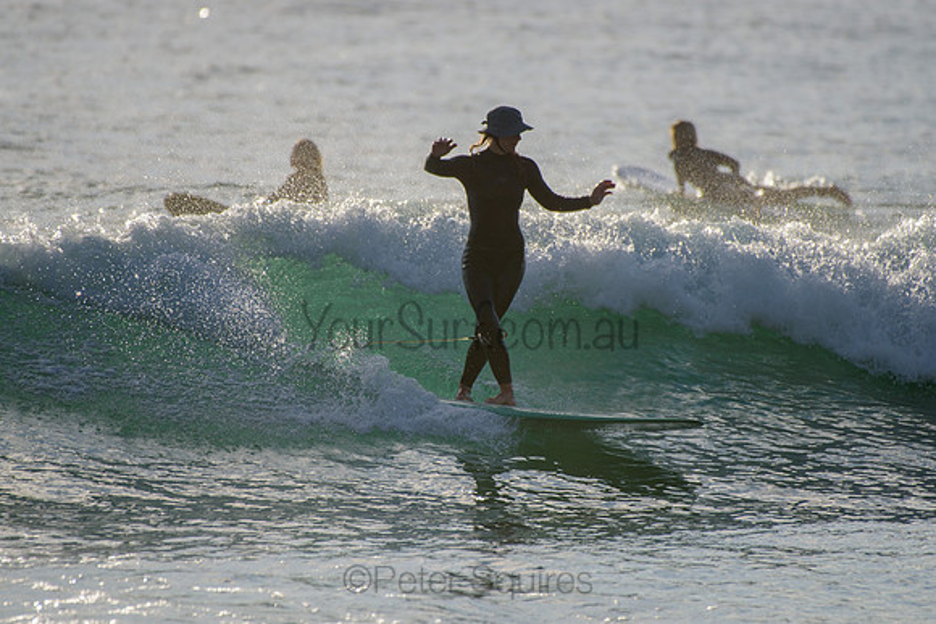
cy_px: 320
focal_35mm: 613
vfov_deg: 2.2
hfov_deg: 3.4
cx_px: 485
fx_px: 15928
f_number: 5.6
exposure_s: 1/2000
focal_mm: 500
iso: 64
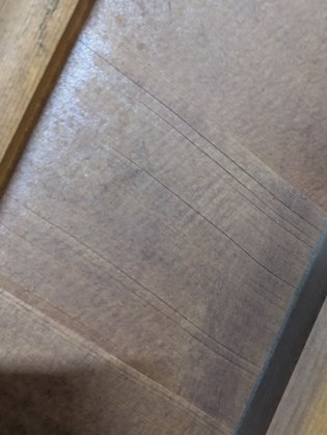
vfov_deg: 43.7
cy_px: 250
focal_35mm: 43
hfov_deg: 33.0
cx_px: 248
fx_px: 541
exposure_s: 1/16.7
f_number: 1.89
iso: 1470
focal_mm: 5.43
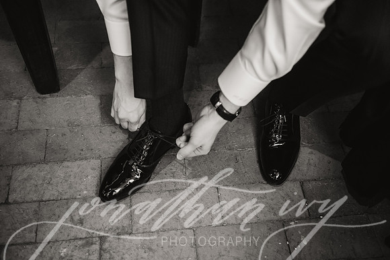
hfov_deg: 46.4
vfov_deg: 31.8
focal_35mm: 42
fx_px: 455
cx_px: 195
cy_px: 130
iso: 2500
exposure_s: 1/125
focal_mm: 42
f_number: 2.8
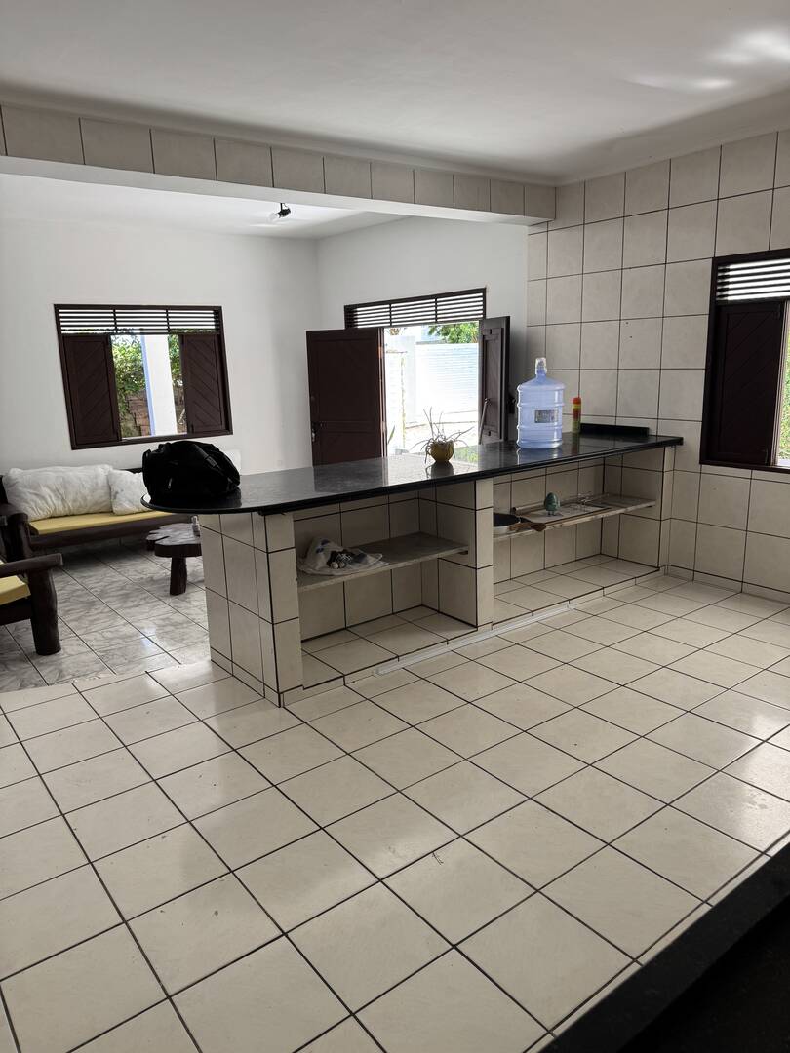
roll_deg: +3.0
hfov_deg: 56.8
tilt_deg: -11.3
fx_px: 730
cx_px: 395
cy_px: 526
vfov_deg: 71.6
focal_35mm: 24
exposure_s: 1/127
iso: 64
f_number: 1.78
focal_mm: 6.76
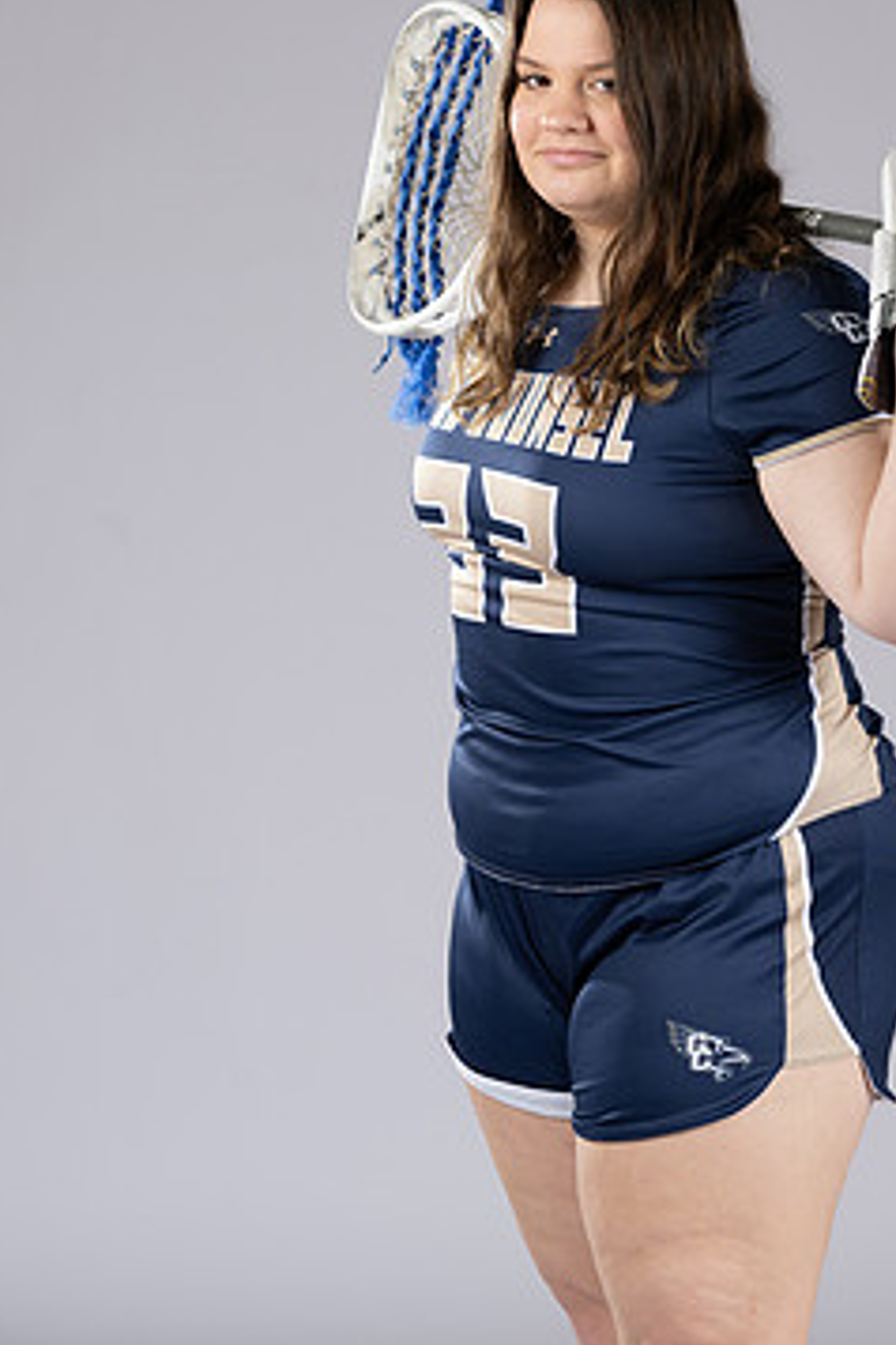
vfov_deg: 12.5
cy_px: 580
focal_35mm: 164
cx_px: 538
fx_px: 6122
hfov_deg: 8.4
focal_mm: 130
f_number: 6.3
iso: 250
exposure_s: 1/200
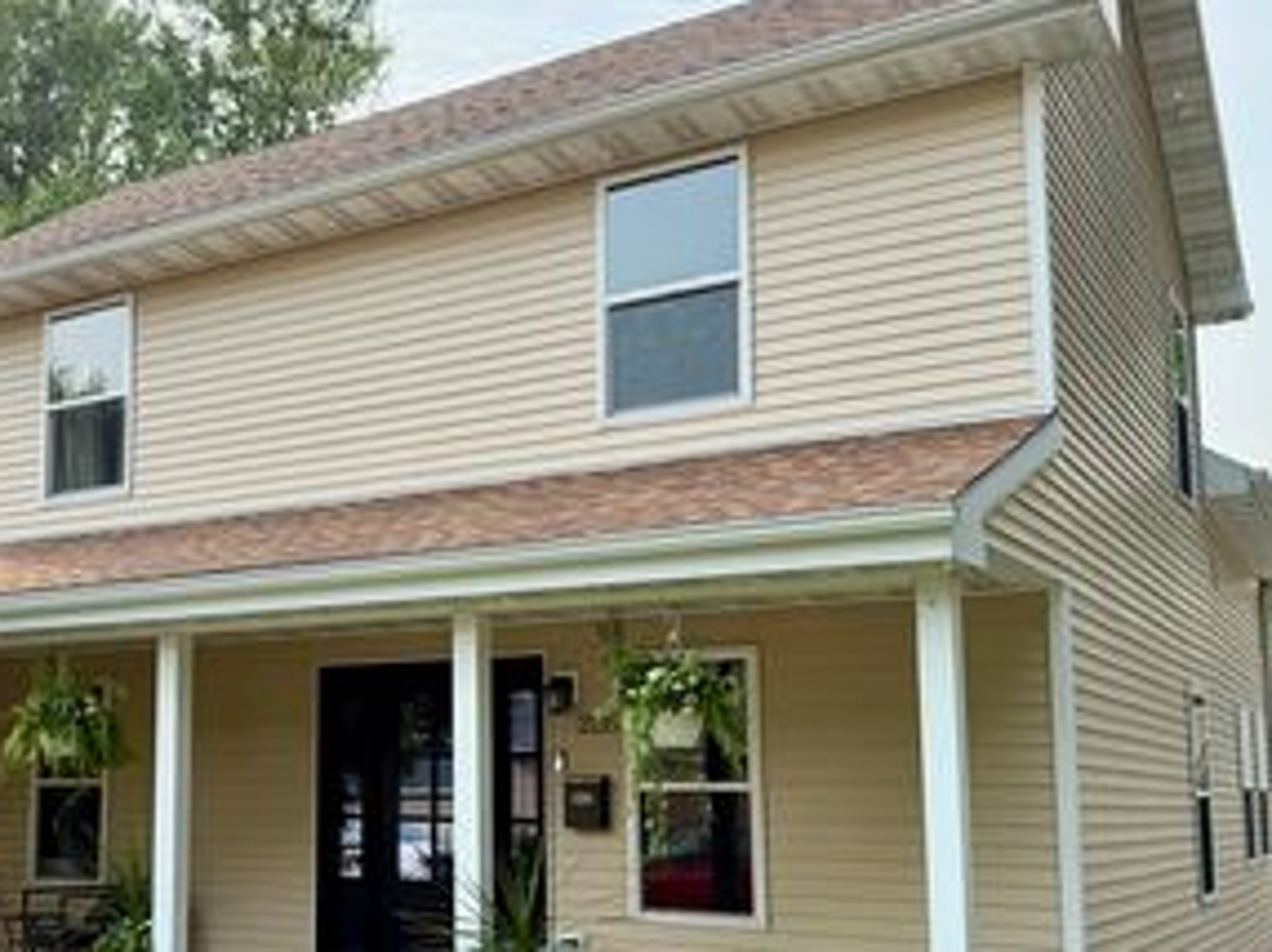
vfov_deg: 34.1
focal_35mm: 42
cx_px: 302
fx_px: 1542
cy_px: 612
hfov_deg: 43.3
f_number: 1.78
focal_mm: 6.76
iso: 100
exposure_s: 1/1770
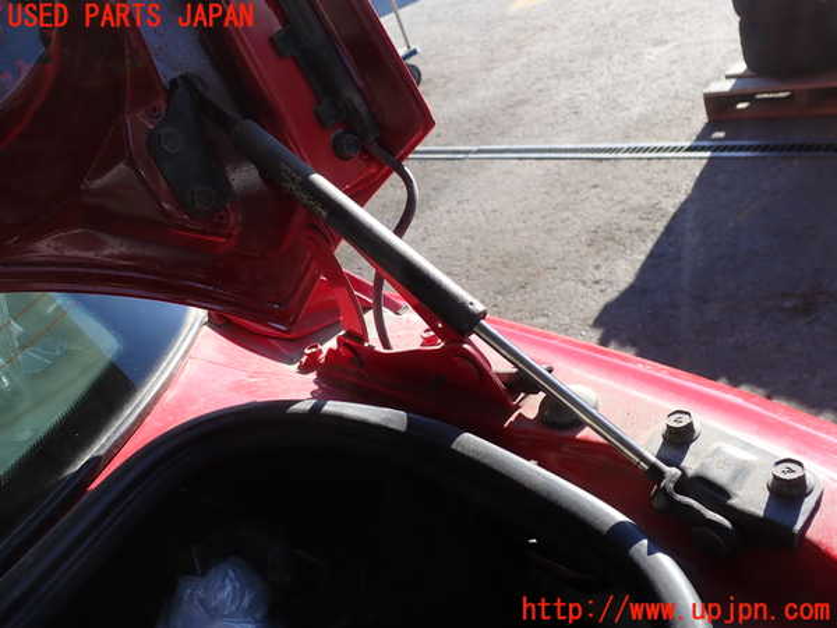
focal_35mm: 30
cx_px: 418
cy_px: 314
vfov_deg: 46.8
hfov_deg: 60.0
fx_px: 725
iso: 100
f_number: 3.2
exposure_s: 1/400
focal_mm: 5.4
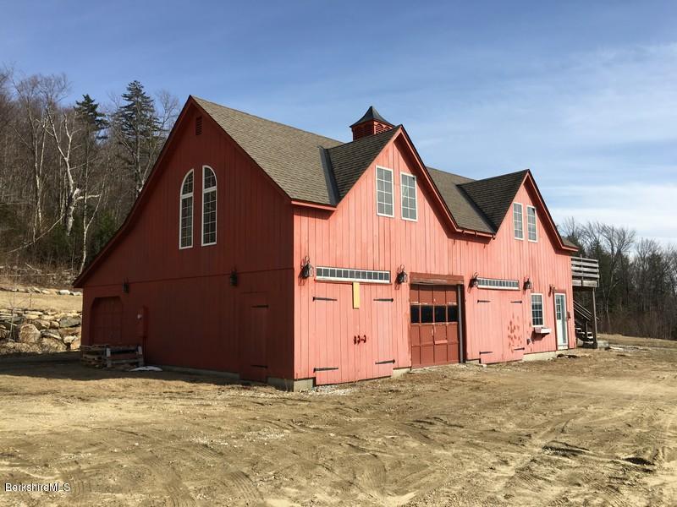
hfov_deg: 61.7
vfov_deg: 48.2
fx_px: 567
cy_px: 254
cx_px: 338
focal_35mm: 29
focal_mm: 4.15
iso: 25
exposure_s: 1/1603
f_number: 2.2
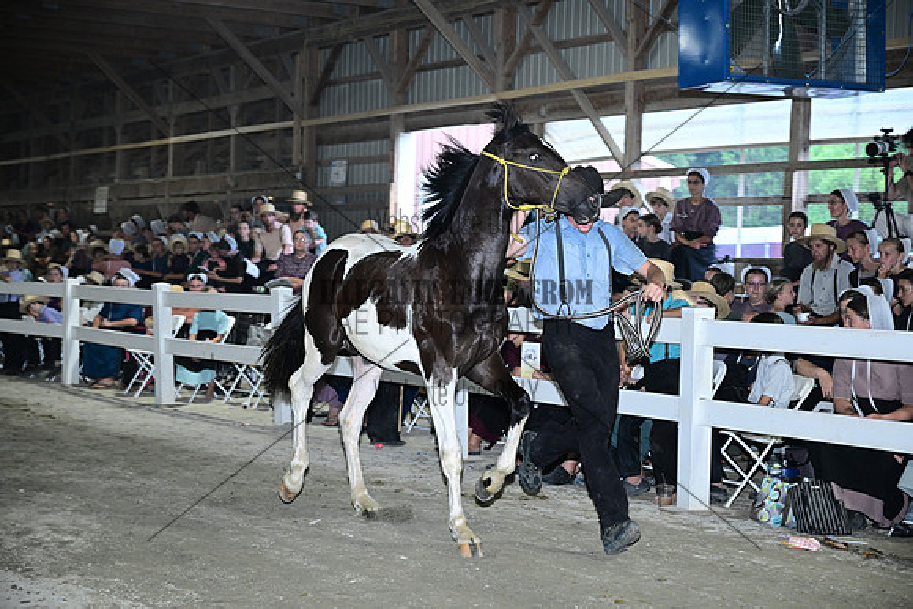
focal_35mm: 63
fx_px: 1598
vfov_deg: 21.6
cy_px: 304
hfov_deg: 31.9
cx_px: 456
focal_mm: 63
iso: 2000
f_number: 4.5
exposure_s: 1/203
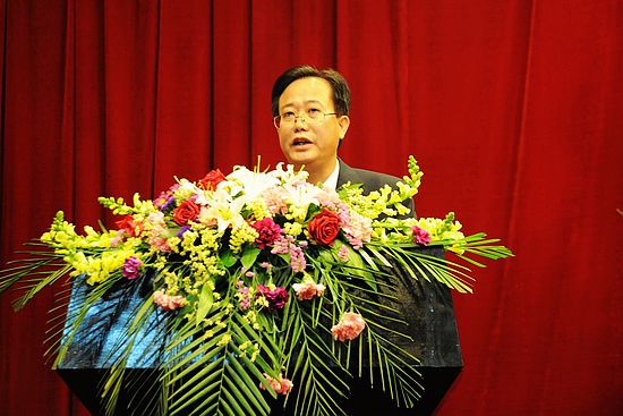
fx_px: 1714
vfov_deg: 13.8
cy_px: 208
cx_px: 312
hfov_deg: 20.6
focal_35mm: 99
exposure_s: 1/15
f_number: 5.3
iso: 800
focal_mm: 66
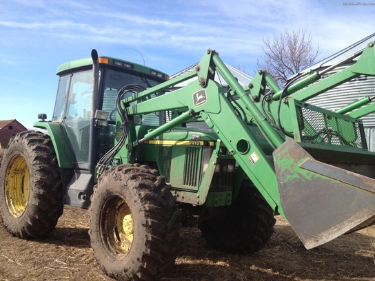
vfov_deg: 40.7
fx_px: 379
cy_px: 140
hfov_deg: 52.6
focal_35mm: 35
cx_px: 188
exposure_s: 1/1004
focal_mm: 4.28
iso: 64
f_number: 2.4
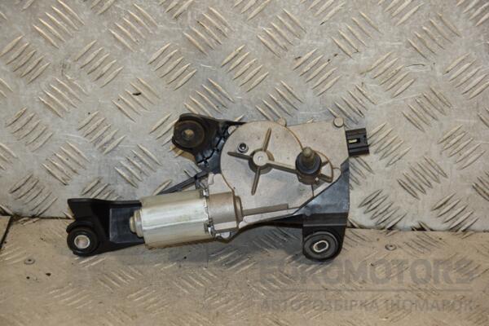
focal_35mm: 105
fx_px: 1426
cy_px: 163
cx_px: 244
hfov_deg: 19.5
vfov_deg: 13.0
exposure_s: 1/160
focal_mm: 70
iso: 800
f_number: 5.3
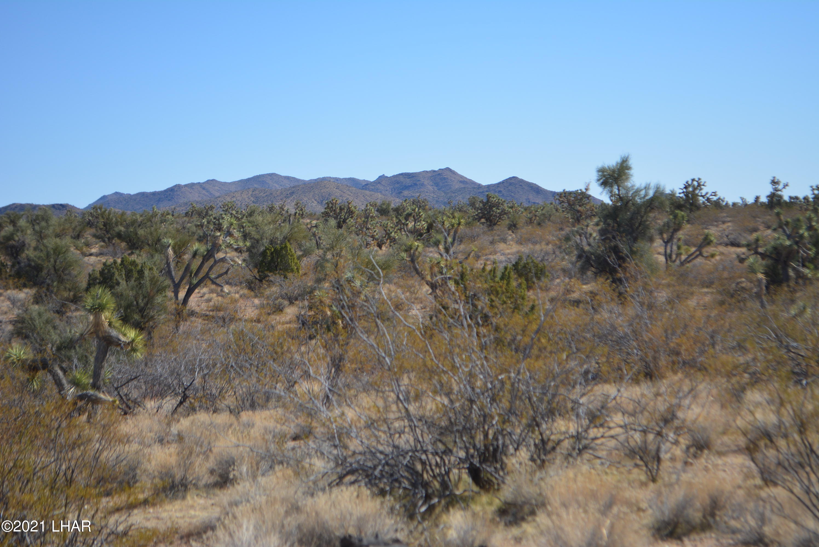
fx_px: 1878
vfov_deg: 16.6
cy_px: 274
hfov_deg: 24.6
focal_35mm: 82
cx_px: 410
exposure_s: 1/1600
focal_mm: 55
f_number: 6.3
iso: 400
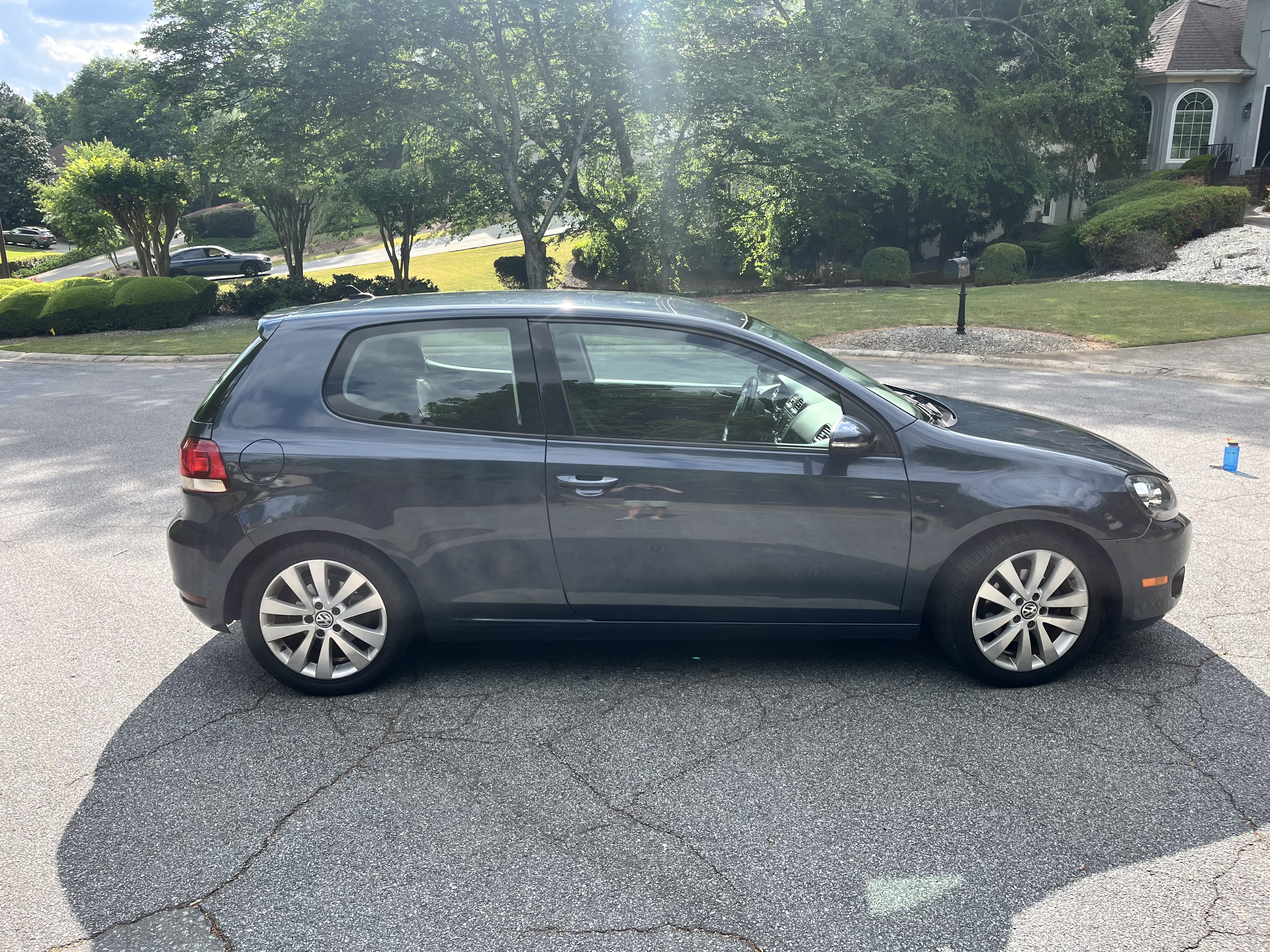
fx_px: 954
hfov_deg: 67.3
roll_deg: -1.0
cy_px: 476
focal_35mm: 26
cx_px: 635
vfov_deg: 53.1
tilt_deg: -15.0
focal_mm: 5.1
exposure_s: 1/1163
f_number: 1.6
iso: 50
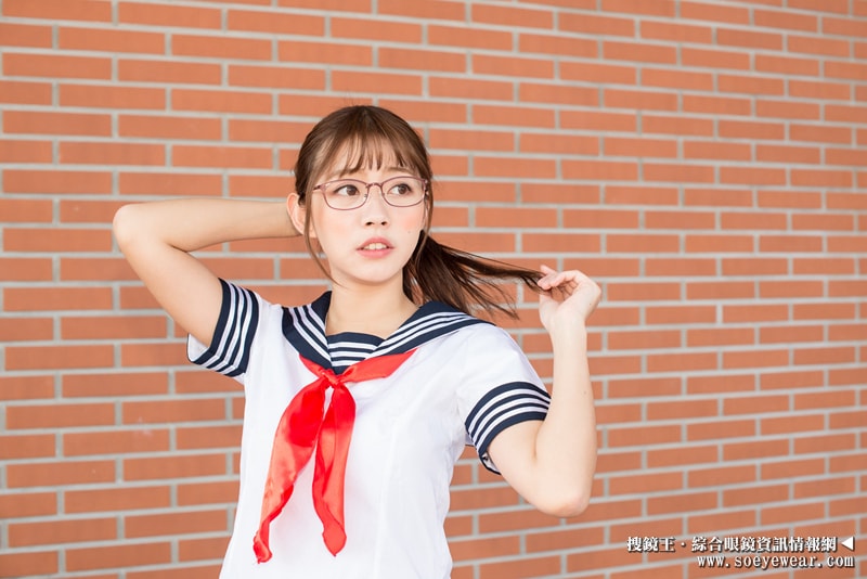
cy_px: 290
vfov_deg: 27.0
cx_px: 434
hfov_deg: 39.6
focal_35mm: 50
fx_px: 1205
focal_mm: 50
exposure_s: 1/100
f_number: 4.5
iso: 160
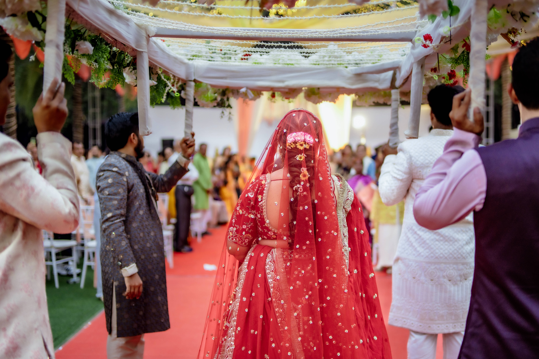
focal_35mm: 39
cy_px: 189
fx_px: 584
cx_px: 269
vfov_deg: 34.2
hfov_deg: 49.6
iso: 640
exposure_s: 1/250
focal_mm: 35
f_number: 1.4
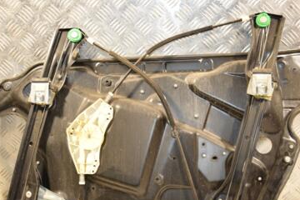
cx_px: 150
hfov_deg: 36.2
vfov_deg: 24.6
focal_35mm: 55
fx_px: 458
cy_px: 112
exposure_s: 1/125
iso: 800
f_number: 5
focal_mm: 22
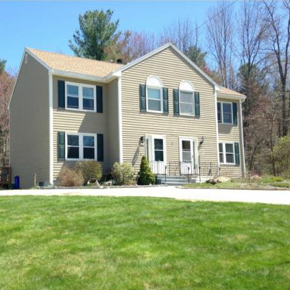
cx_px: 104
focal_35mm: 40
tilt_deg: +5.2
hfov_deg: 41.5
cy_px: 149
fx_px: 379
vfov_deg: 41.9
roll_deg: +0.1
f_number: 2.4
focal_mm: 4.12
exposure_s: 1/616
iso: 50
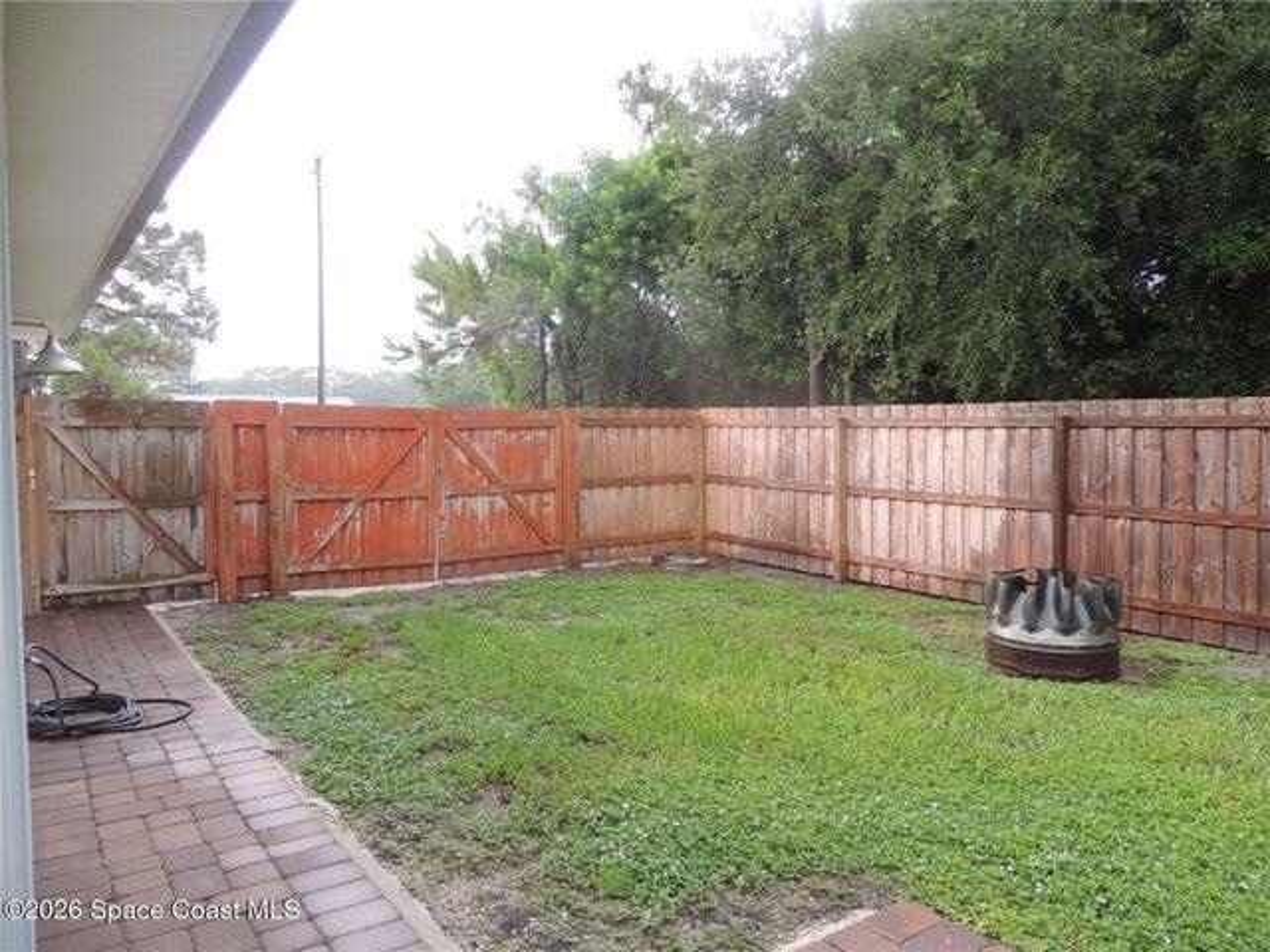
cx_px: 635
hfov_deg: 71.6
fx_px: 881
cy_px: 476
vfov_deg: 56.8
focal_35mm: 24
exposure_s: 1/50
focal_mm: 4.3
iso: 100
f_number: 3
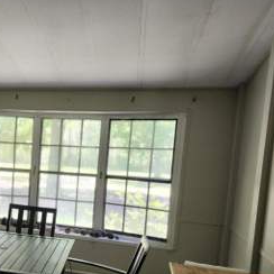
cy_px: 192
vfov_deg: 41.1
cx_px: 20
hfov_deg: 38.5
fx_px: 358
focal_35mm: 40
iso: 320
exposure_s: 1/120
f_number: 1.8
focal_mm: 5.54
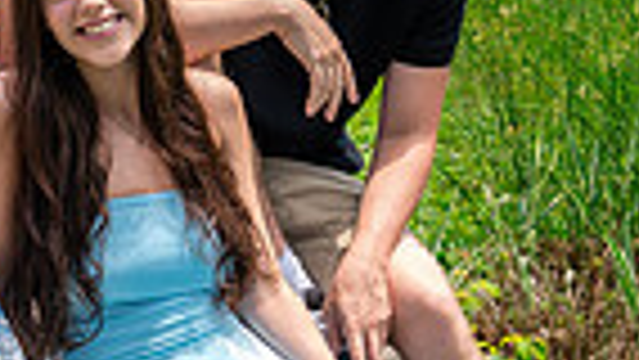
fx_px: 2475
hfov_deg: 14.5
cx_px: 53
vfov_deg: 8.3
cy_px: 284
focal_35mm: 146
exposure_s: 1/250
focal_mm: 32
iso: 64
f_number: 4
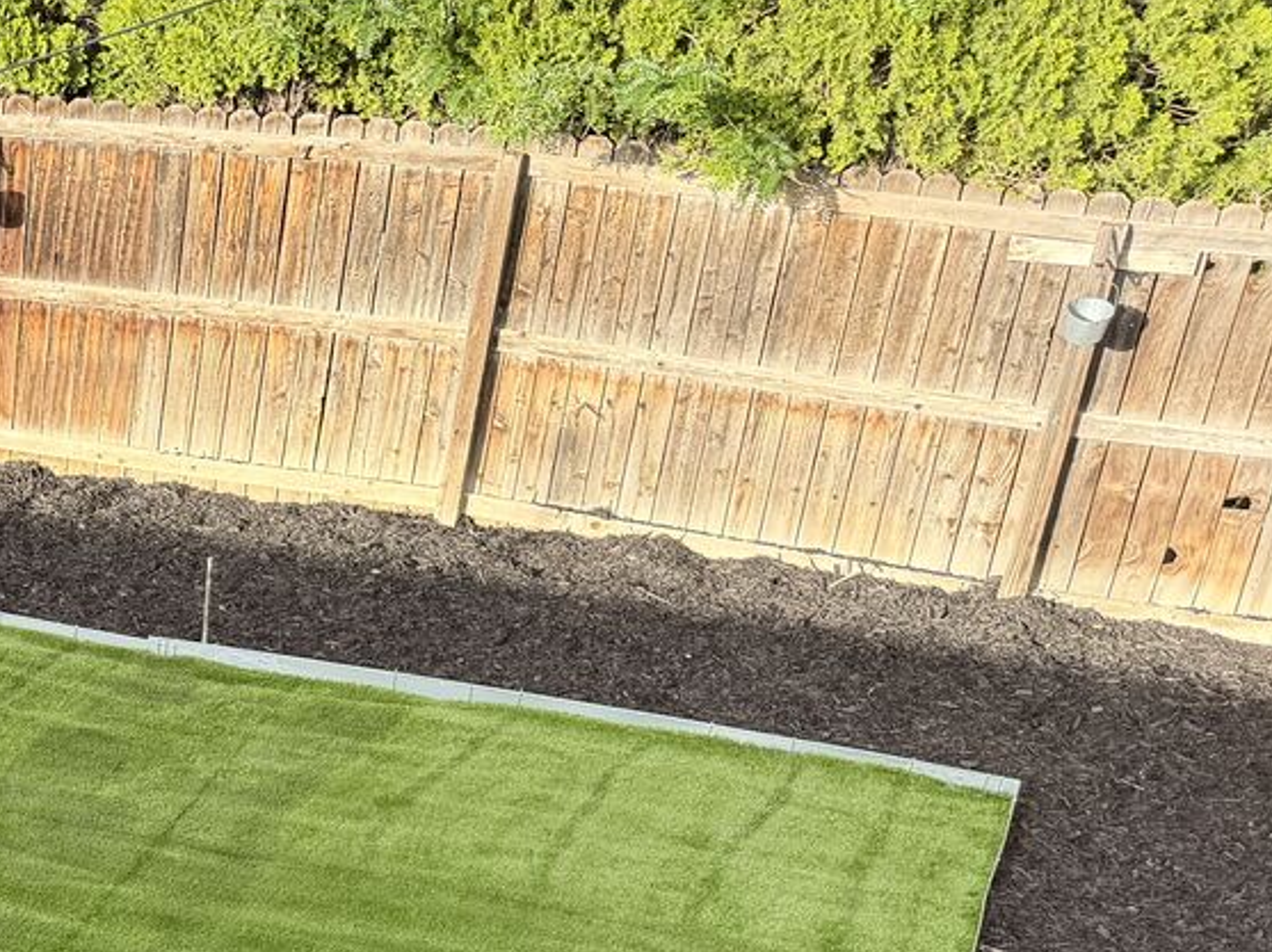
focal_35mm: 69
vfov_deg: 20.4
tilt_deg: -31.2
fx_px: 2534
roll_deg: +2.8
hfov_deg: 23.6
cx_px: -530
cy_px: 1014
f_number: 1.78
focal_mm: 6.76
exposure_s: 1/309
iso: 80
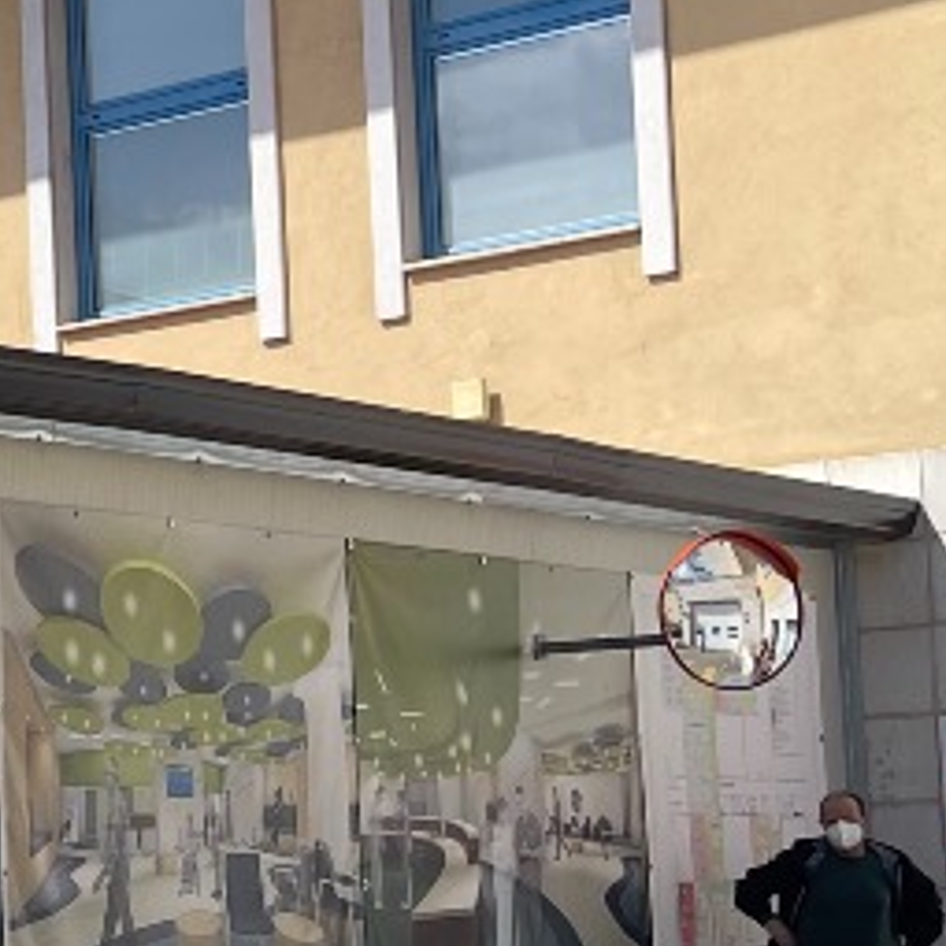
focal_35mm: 104
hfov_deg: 14.3
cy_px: 727
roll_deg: +1.5
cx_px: -876
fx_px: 3216
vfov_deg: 16.6
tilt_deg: +3.3
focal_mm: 5.1
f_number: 1.6
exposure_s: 1/3788
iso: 32
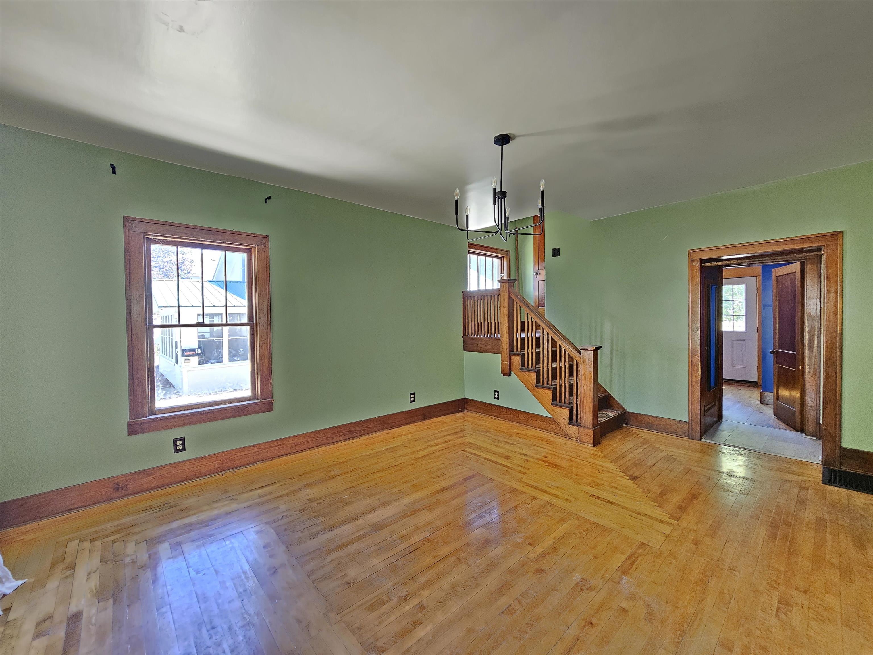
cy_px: 328
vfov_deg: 89.9
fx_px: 328
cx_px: 436
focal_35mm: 13
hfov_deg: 106.2
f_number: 2.2
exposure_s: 1/30
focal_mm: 2.2
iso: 640
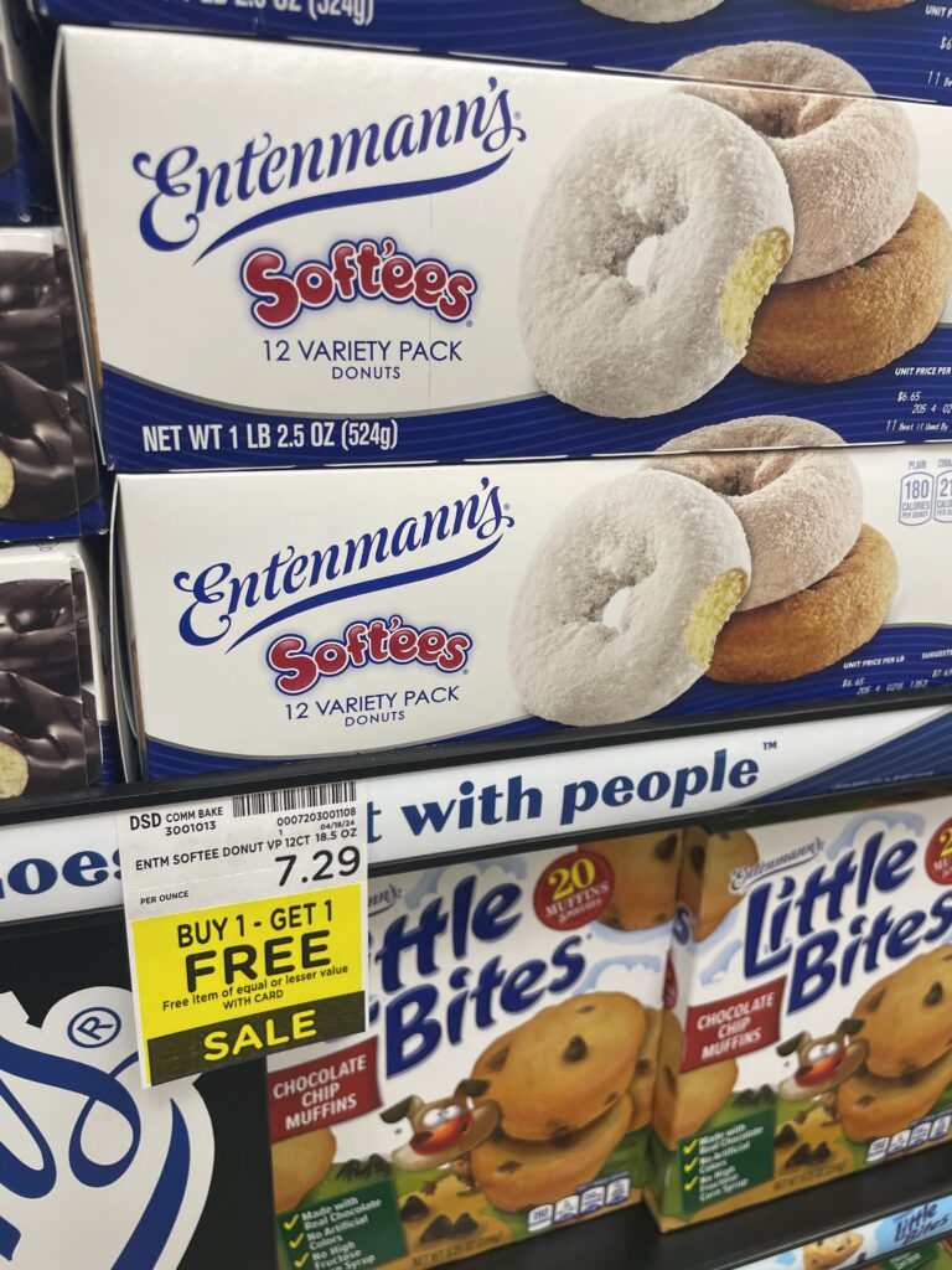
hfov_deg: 53.1
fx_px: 953
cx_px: 476
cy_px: 635
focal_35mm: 26
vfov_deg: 67.3
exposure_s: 1/120
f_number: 1.6
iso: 100
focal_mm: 4.2
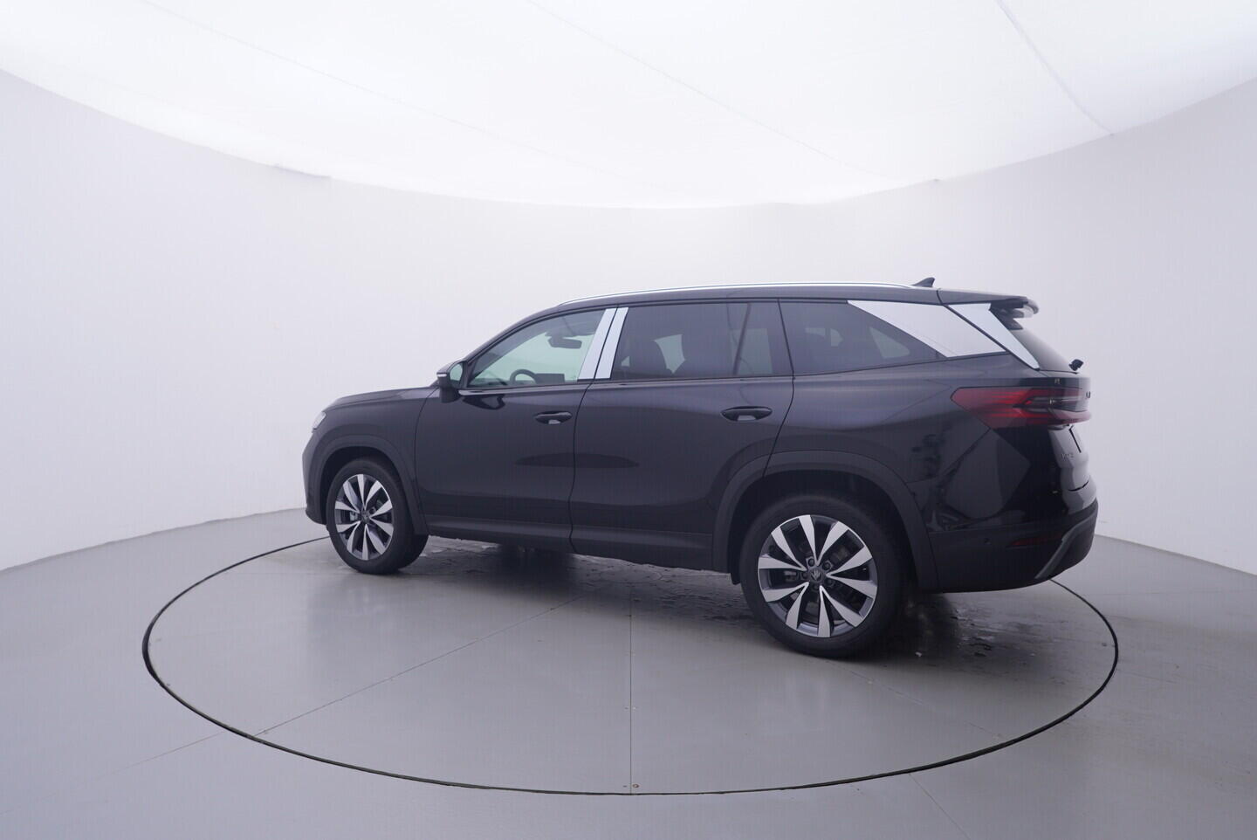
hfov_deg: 77.3
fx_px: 786
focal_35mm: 22
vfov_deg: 56.2
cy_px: 420
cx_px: 628
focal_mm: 15
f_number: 5
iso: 200
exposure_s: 1/80
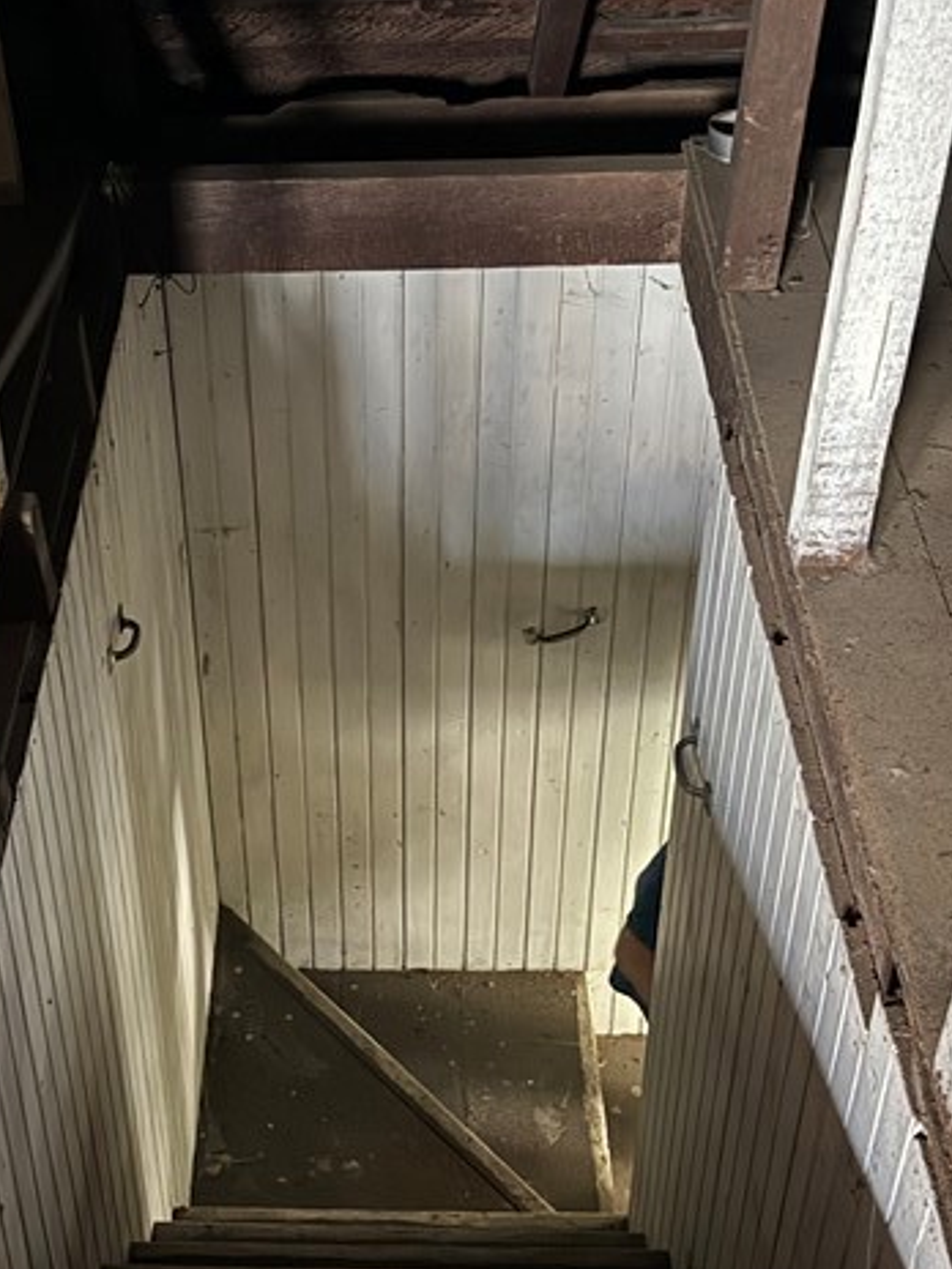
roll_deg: +2.9
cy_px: 686
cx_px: 315
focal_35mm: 53
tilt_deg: -38.7
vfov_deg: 36.1
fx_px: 1943
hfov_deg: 27.4
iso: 1000
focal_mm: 6.76
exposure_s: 1/13
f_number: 1.78
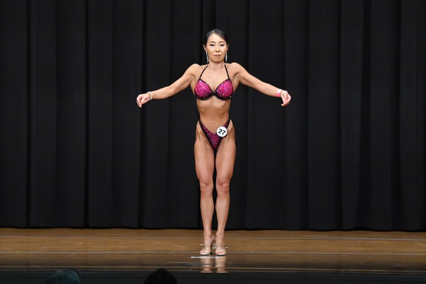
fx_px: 2567
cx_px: 213
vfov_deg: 6.3
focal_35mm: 217
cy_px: 142
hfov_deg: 9.5
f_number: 5.6
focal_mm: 145
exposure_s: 1/400
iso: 8000
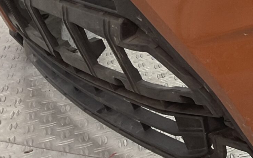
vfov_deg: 12.0
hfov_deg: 17.4
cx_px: 388
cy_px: -22
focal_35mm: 107
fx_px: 738
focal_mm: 3
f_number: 1.8
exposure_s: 1/100
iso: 25
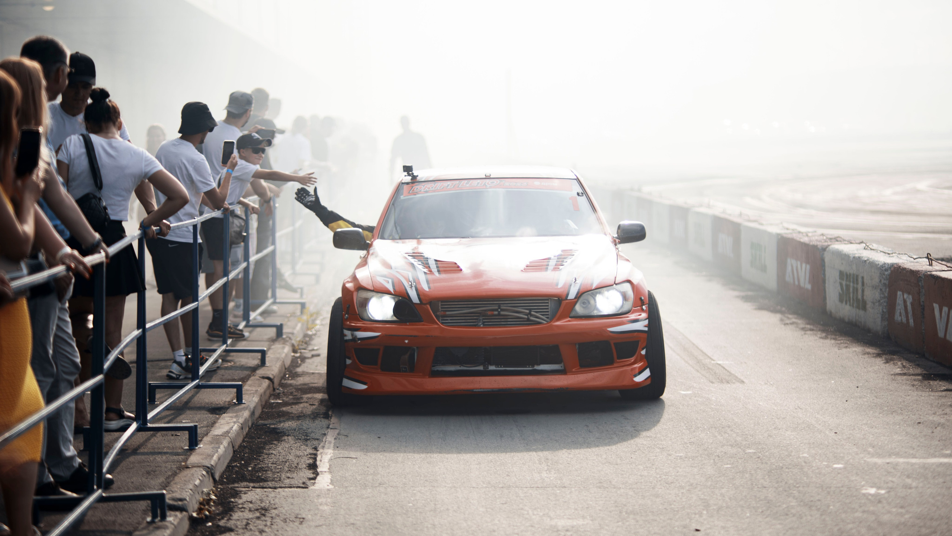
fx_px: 2248
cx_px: 476
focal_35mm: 89
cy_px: 268
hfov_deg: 23.9
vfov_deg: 13.6
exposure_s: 1/100
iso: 100
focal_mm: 85
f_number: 1.8
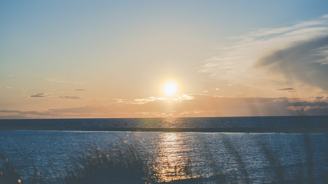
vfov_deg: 14.1
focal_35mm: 86
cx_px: 159
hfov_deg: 24.7
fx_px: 748
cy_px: 103
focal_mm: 70
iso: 125
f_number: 2.8
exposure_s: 1/3200
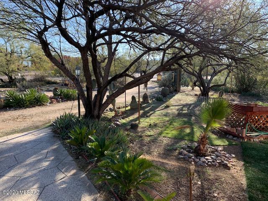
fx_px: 201
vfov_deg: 53.1
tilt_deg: -7.3
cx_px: 134
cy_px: 100
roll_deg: -0.5
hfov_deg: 67.3
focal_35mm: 26
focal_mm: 4.25
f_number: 1.8
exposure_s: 1/394
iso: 25
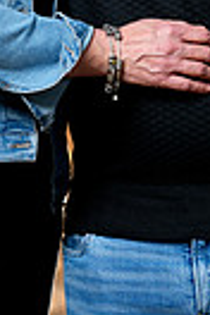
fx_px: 2844
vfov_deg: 6.3
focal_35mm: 325
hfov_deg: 4.2
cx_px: 88
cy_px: -24
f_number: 3.5
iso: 400
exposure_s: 1/160
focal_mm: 95
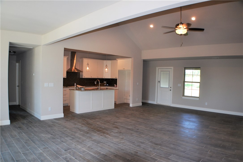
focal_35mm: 33
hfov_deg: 57.2
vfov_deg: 40.0
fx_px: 223
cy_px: 81
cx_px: 122
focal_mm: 22
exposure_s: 1/100
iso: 400
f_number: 4
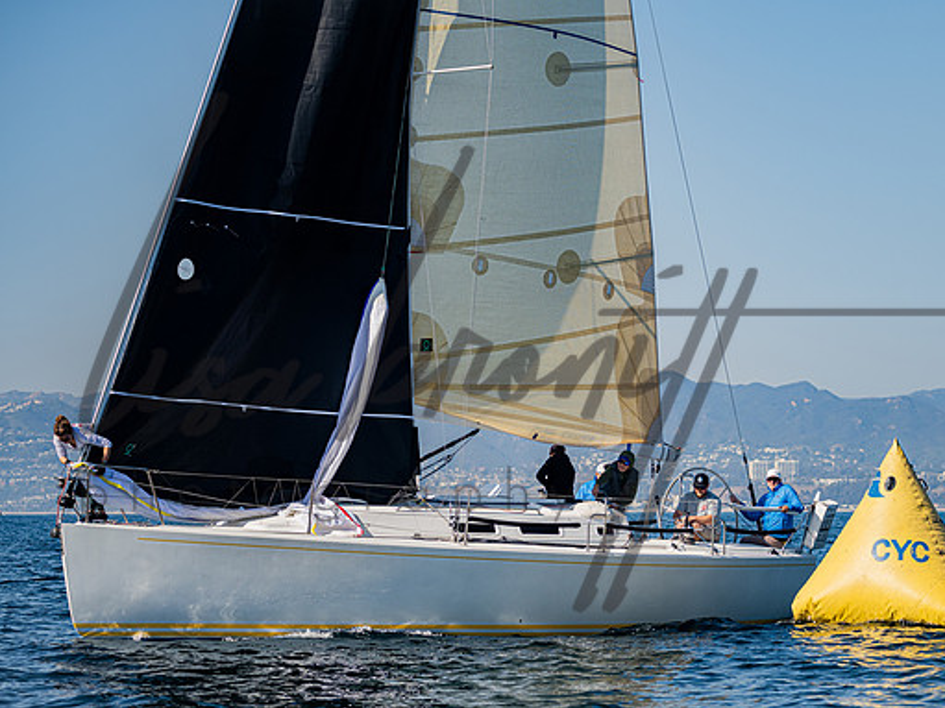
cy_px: 411
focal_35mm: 127
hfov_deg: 15.5
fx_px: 3466
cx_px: 564
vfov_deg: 11.7
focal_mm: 100
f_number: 4.5
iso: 400
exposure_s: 1/3200
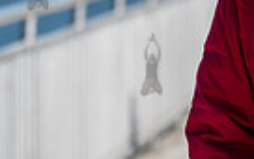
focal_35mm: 468
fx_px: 3240
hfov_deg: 4.5
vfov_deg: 2.8
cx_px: 376
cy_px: -2
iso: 64
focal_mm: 107
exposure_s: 1/1000
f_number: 4
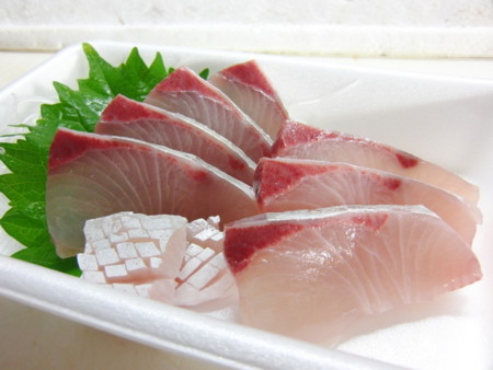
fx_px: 427
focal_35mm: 30
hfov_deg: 59.9
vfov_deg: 46.8
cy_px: 185
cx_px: 246
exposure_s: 1/25
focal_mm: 5.2
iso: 400
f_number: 3.5
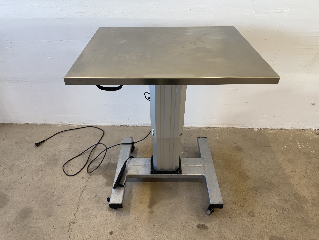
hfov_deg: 71.6
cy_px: 120
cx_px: 160
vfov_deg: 56.8
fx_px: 221
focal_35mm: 24
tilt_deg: -37.6
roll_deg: -0.9
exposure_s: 1/100
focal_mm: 6.76
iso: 80
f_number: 1.78
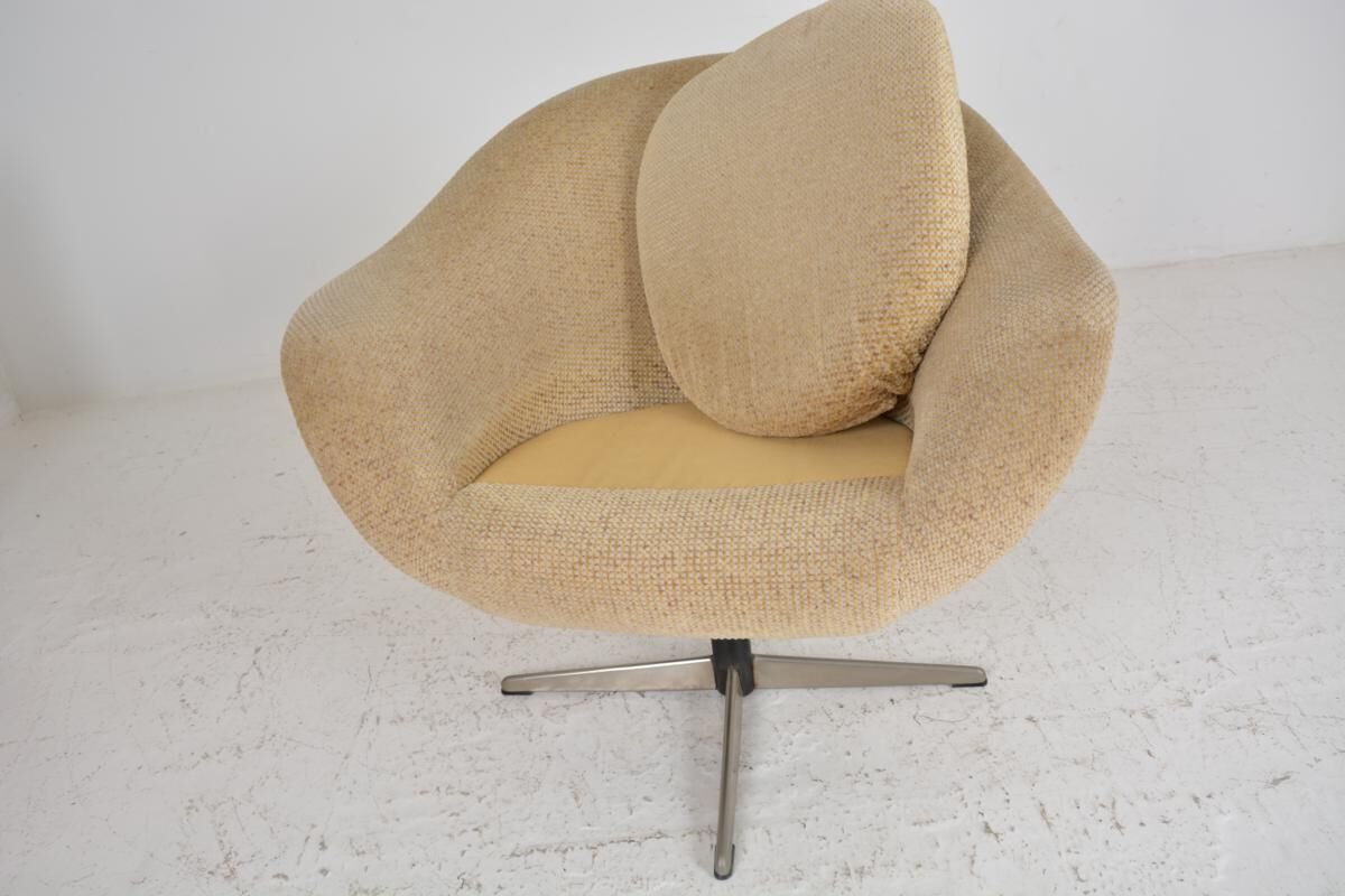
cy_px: 448
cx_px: 672
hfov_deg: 67.4
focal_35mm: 27
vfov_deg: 47.9
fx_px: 1009
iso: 200
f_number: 6.3
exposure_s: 1/100
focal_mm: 18
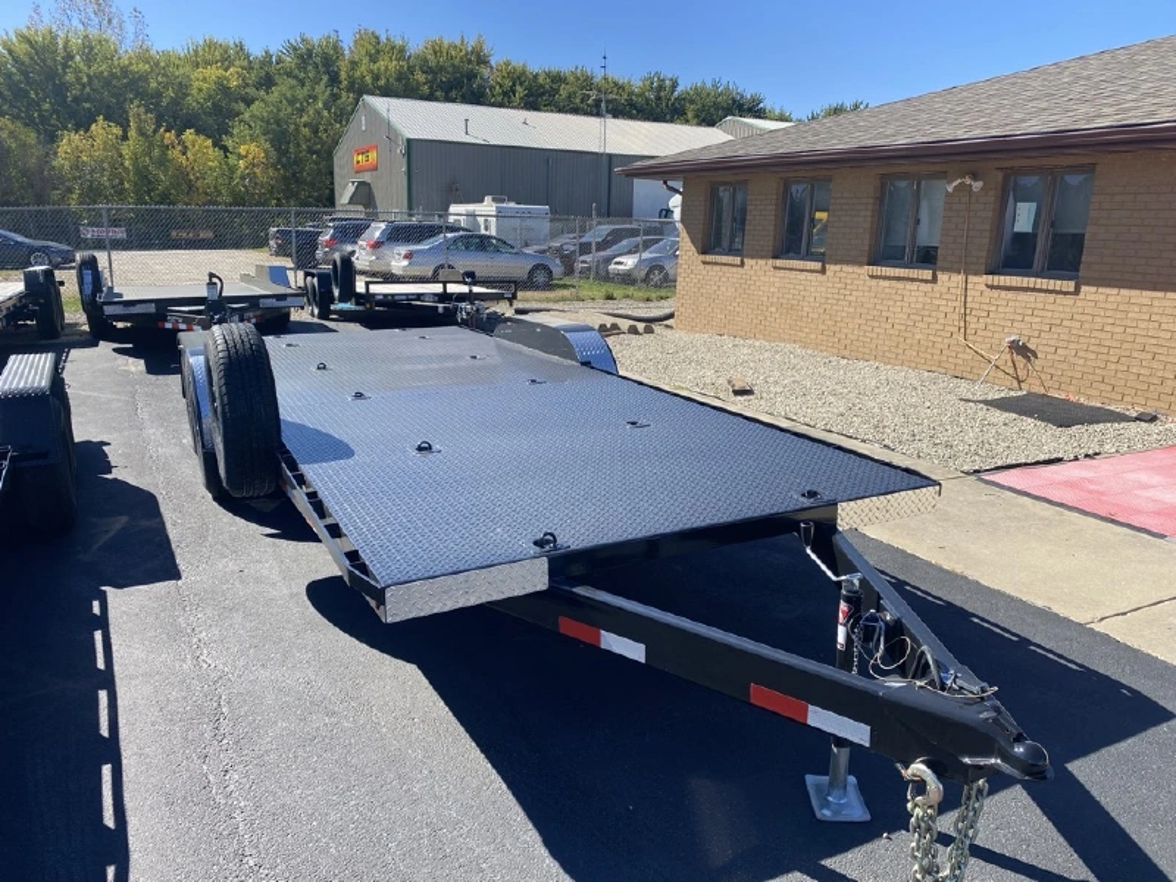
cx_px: 588
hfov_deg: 67.3
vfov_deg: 53.1
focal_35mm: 26
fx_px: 883
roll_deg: -2.6
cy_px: 441
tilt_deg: -13.4
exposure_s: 1/1808
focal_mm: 4.25
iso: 32
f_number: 1.8
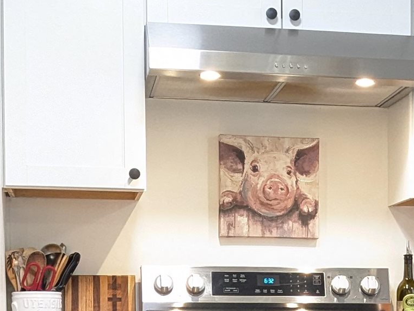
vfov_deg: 13.2
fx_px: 1304
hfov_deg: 17.8
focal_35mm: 109
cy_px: 373
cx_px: 360
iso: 445
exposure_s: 1/60
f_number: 1.73
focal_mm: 4.38
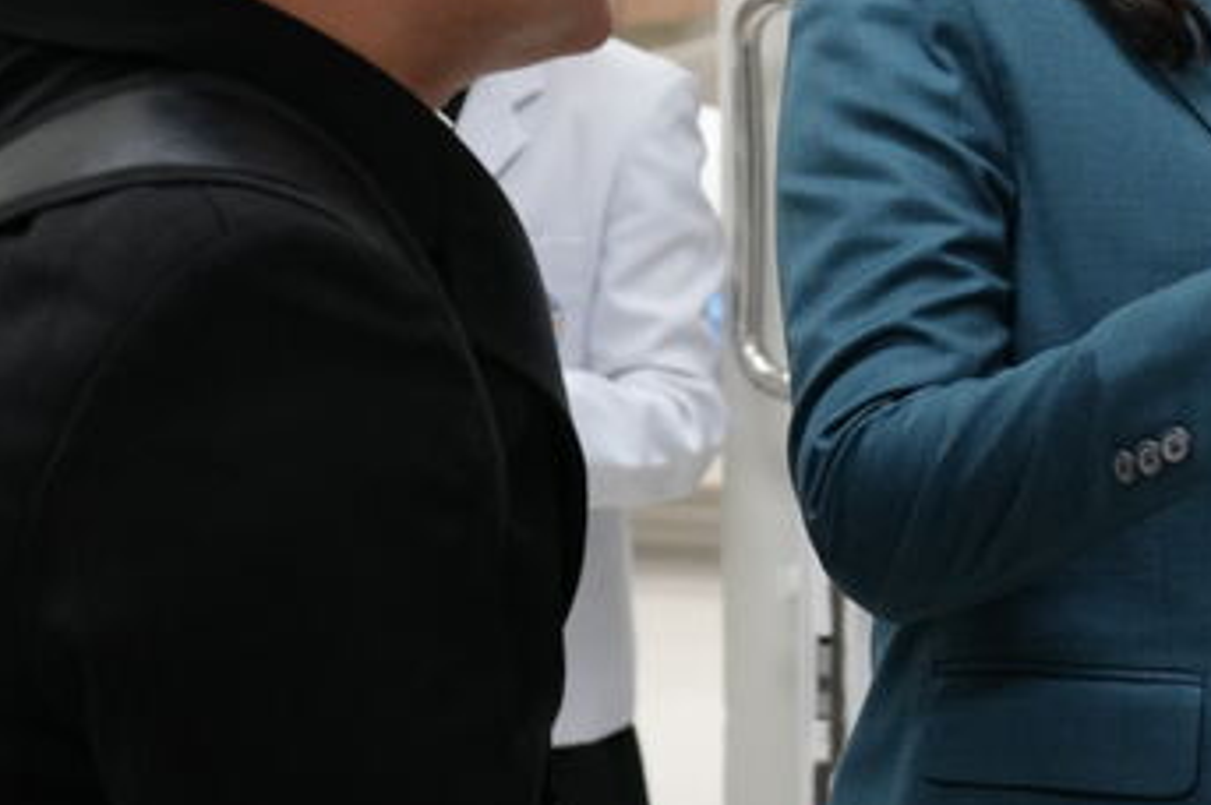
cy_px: -26
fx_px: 4806
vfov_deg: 9.5
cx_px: 1525
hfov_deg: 13.9
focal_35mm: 143
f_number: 4.5
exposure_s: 1/125
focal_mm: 49
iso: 1600
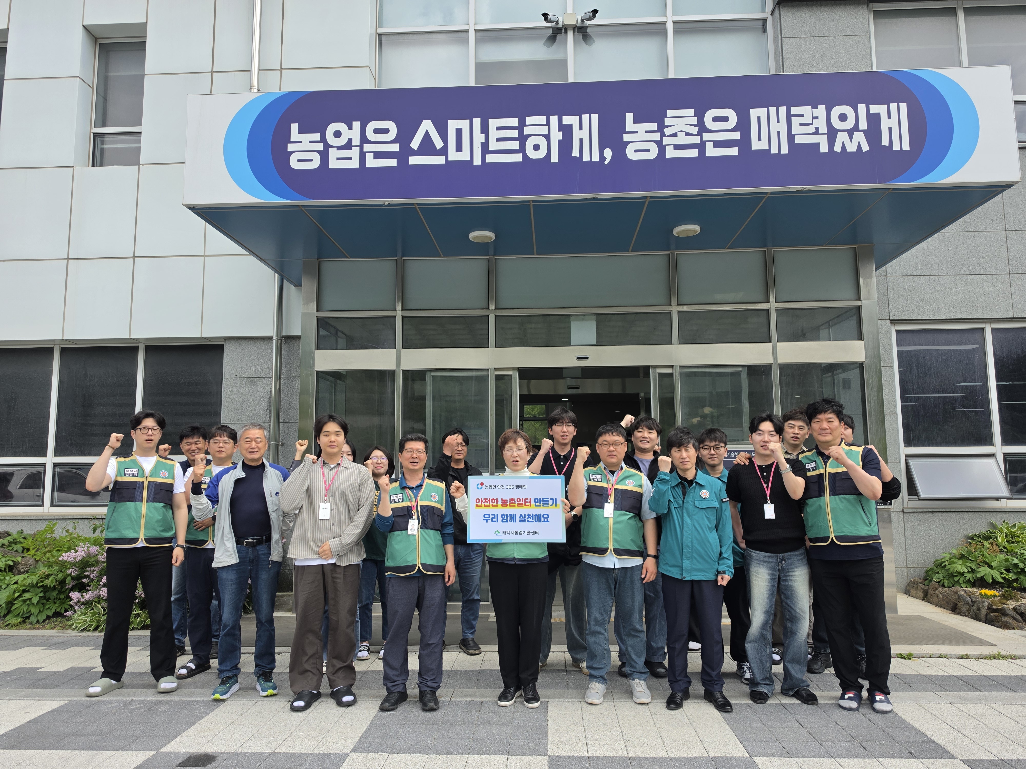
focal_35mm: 23
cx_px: 513
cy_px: 384
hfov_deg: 73.9
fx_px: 682
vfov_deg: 58.9
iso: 64
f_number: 1.4
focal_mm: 6.5
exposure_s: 1/2259
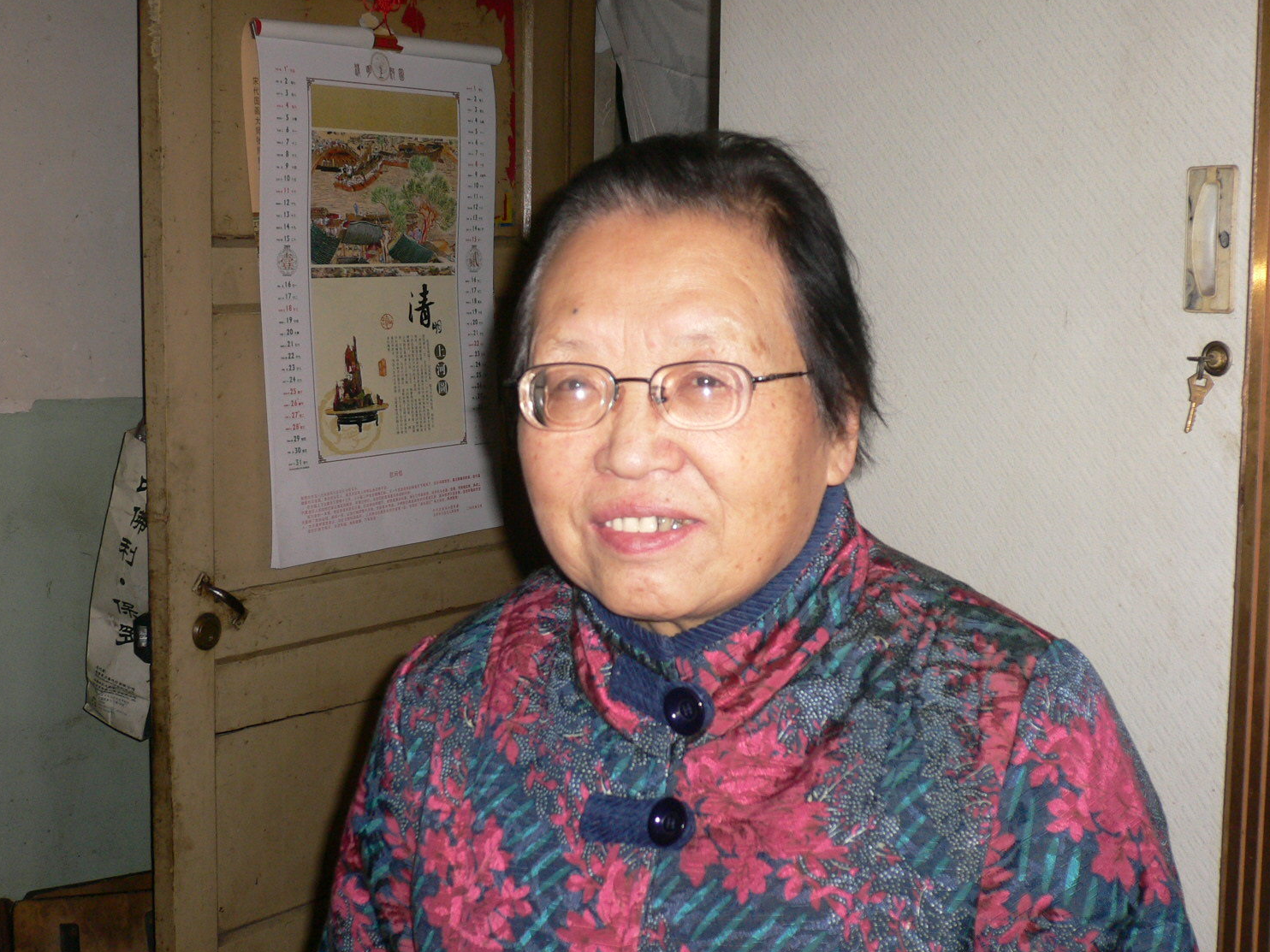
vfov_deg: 26.6
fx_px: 2018
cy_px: 502
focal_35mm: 55
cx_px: 638
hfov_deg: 34.9
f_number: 3.4
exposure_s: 1/60
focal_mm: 8.5
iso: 150
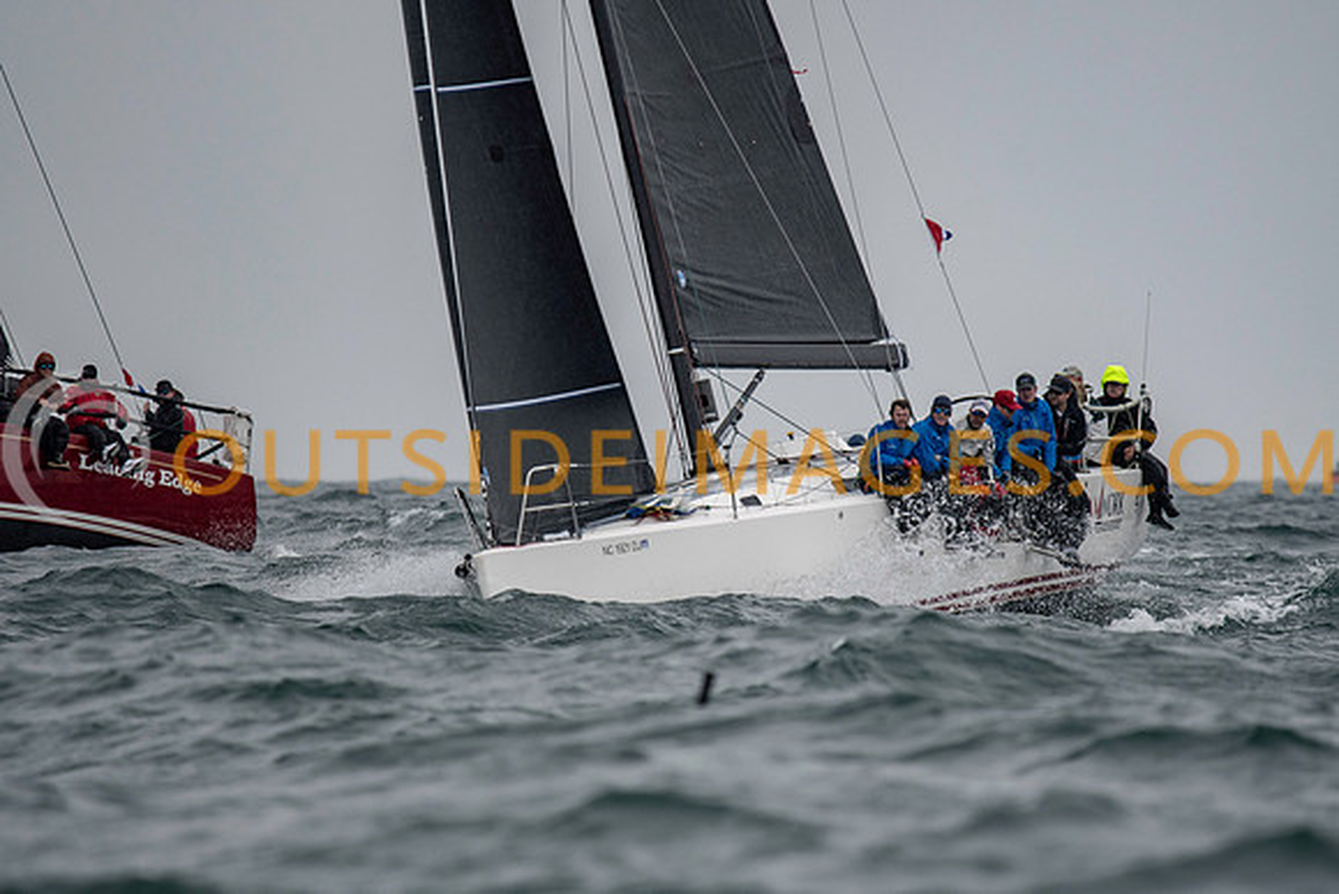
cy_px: 447
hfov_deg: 4.4
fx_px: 17284
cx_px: 670
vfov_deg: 3.0
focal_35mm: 465
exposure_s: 1/4000
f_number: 4
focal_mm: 300
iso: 400
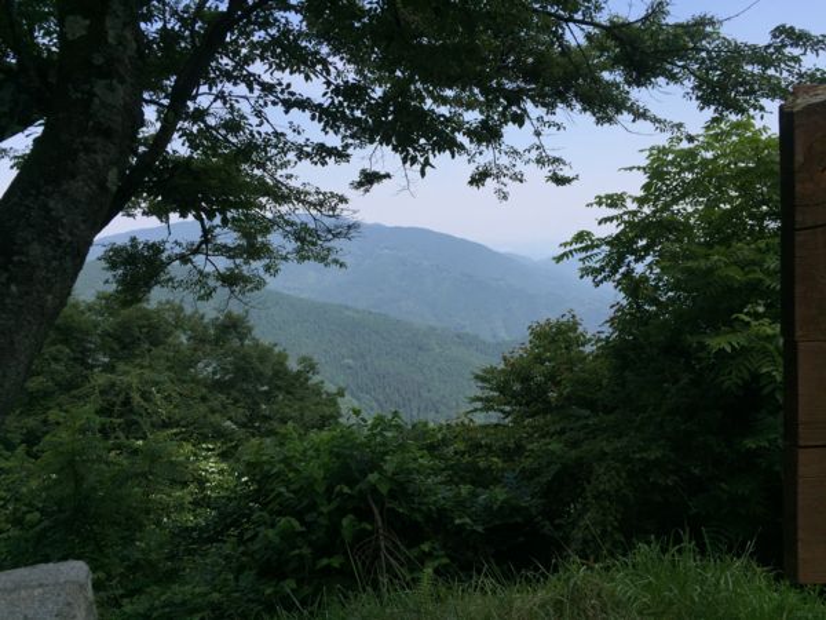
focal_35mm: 29
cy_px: 310
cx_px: 413
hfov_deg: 61.7
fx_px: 692
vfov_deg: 48.2
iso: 32
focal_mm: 4.15
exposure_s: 1/2475
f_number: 2.2
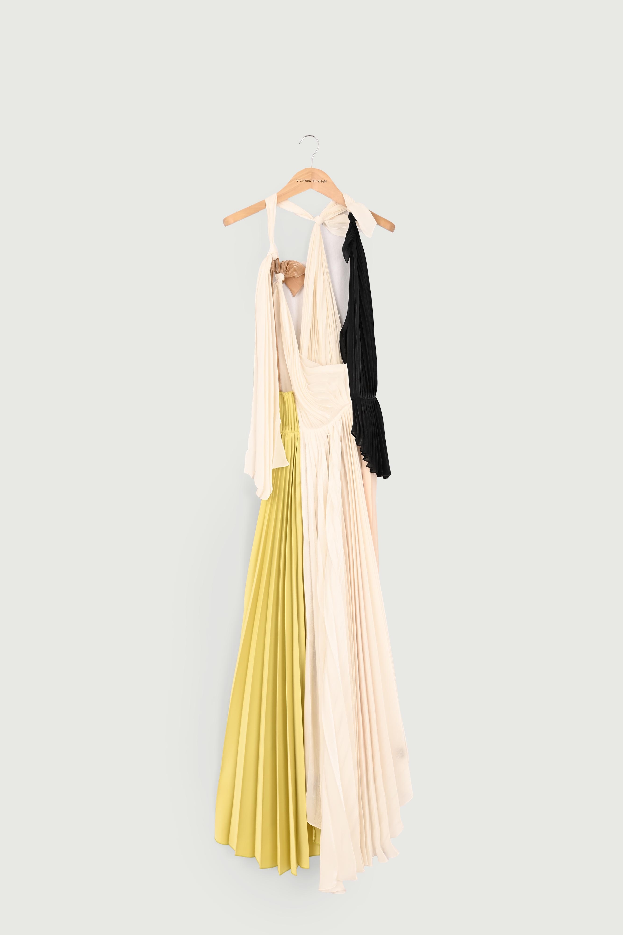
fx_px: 1064
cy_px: 468
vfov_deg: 47.4
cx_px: 312
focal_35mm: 41
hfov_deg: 32.6
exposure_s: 1/100
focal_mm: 41
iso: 200
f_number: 11
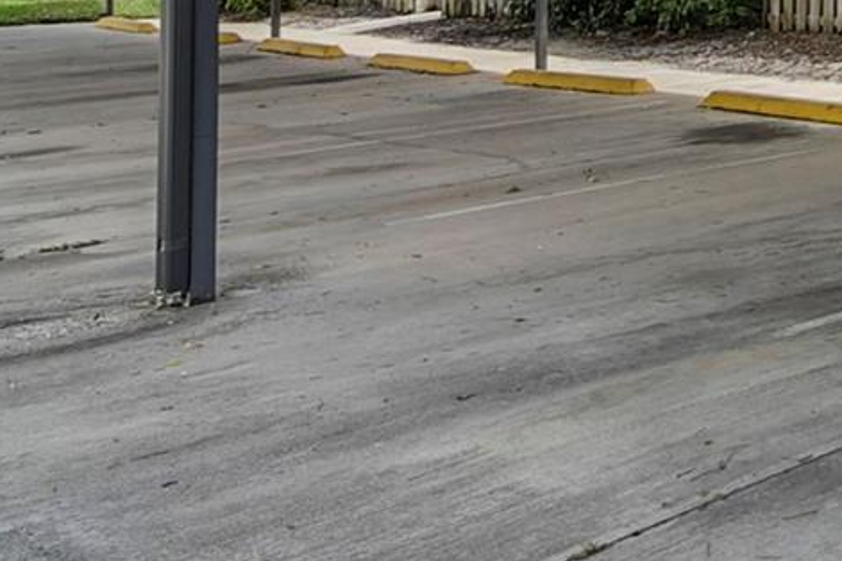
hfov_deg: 28.3
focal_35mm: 51
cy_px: -21
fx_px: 1193
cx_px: 1210
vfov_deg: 25.0
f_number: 5
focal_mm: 10
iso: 500
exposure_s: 1/500
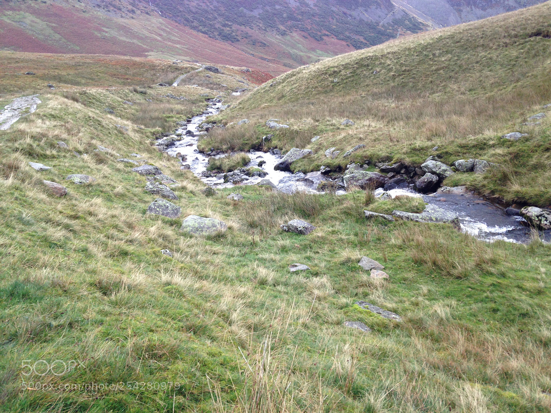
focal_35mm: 33
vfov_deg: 42.9
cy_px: 206
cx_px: 276
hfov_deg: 55.4
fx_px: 525
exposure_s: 1/120
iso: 80
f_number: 2.4
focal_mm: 4.12
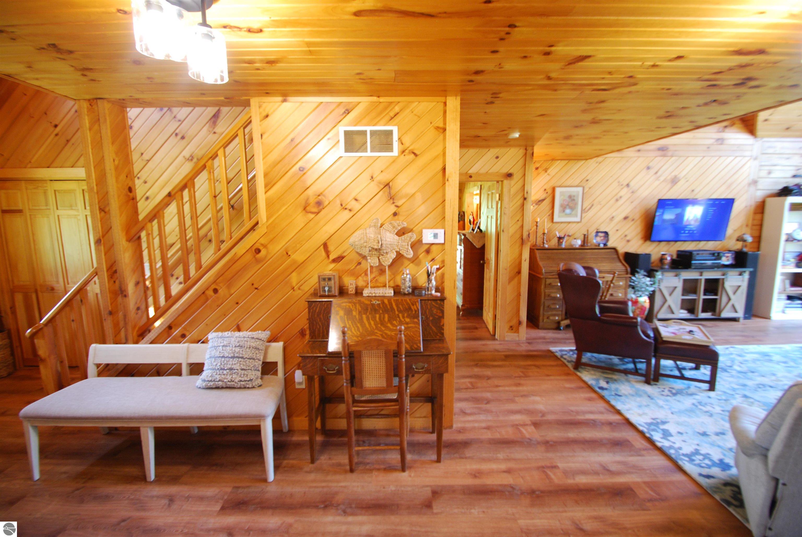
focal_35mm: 15
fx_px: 335
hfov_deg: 100.3
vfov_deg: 77.5
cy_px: 268
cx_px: 401
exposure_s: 1/13
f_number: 3.5
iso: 400
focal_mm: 10
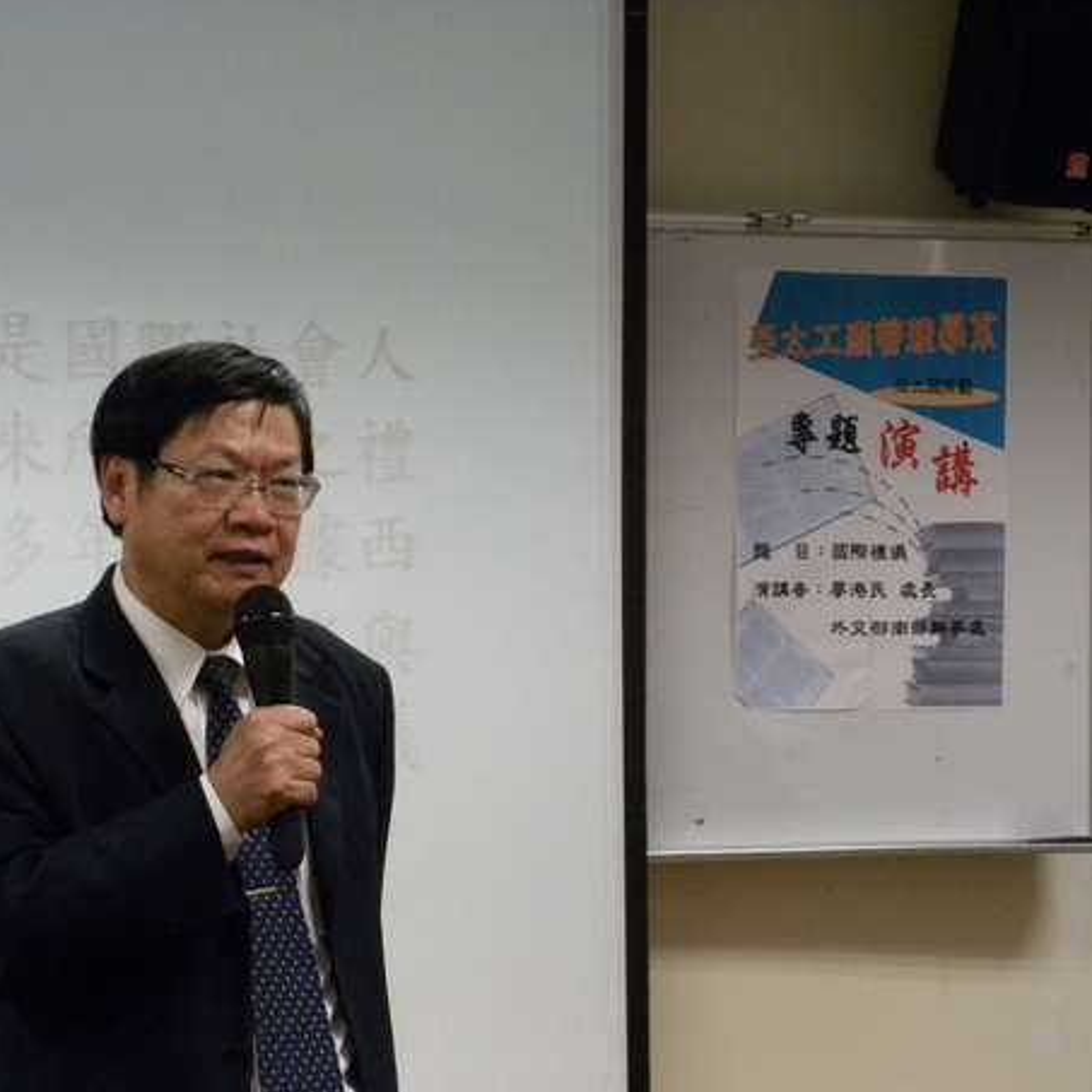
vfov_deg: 15.0
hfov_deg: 15.0
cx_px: 256
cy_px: 626
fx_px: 4140
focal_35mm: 116
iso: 400
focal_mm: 15.1
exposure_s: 1/41.3
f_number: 4
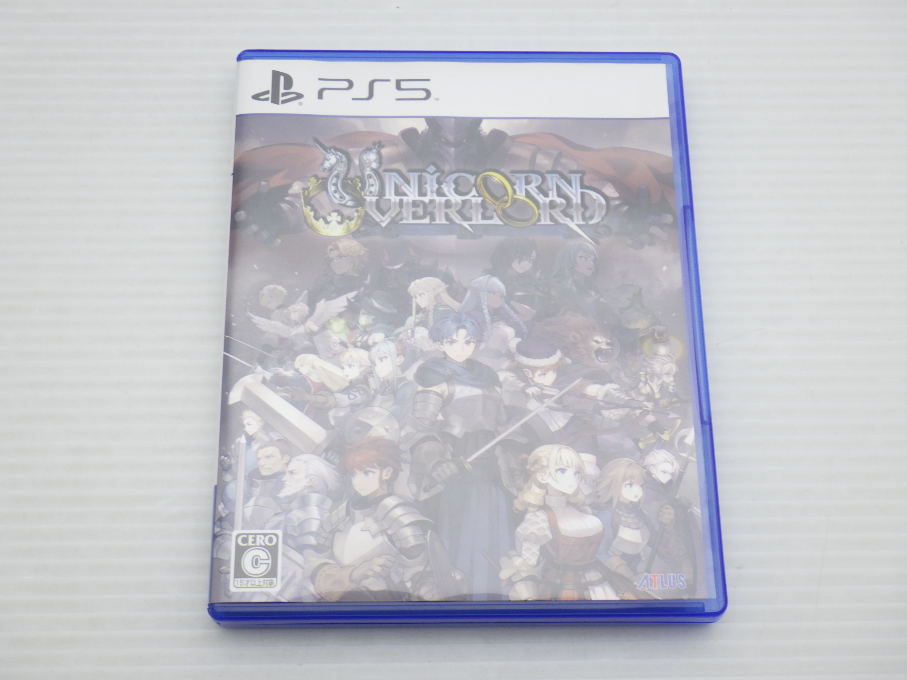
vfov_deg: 28.6
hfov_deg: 37.5
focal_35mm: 51
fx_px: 1336
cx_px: 454
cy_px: 340
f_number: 4.4
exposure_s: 1/80
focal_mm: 9.1
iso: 125
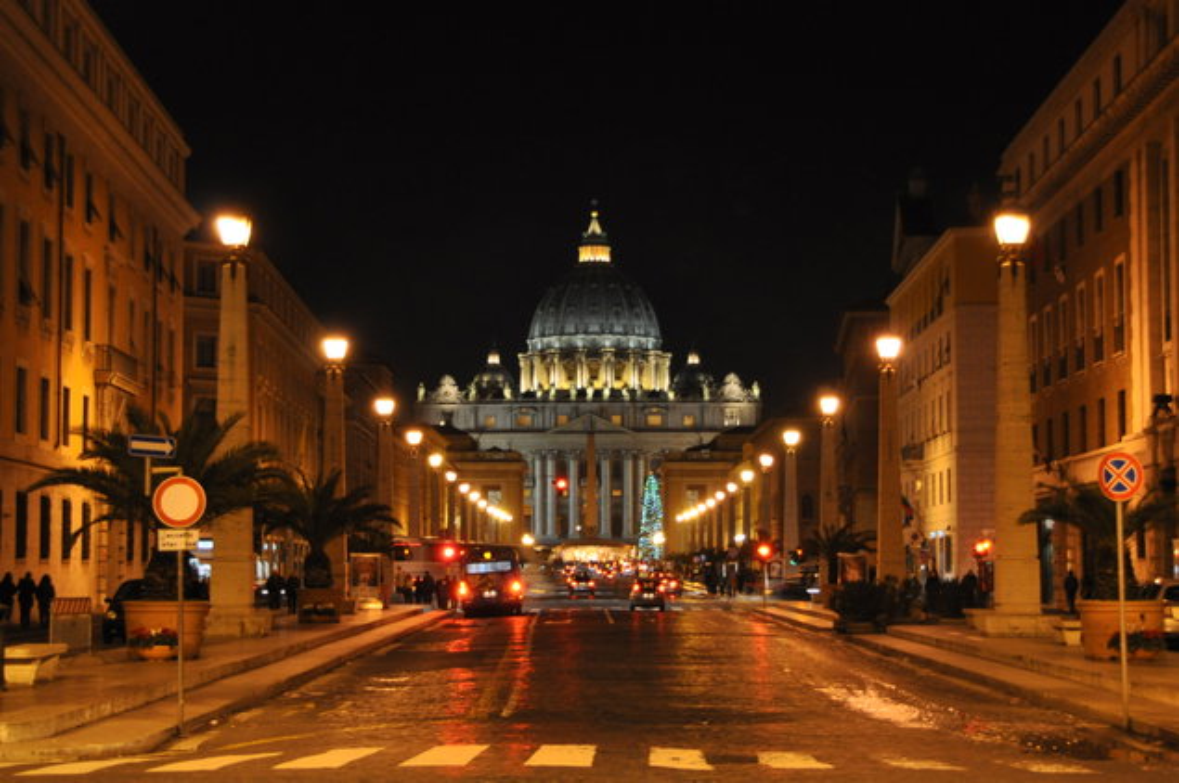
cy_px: 392
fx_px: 1669
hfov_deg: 38.9
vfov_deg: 26.4
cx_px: 590
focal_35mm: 51
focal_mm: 34
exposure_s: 1/4
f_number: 5
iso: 800
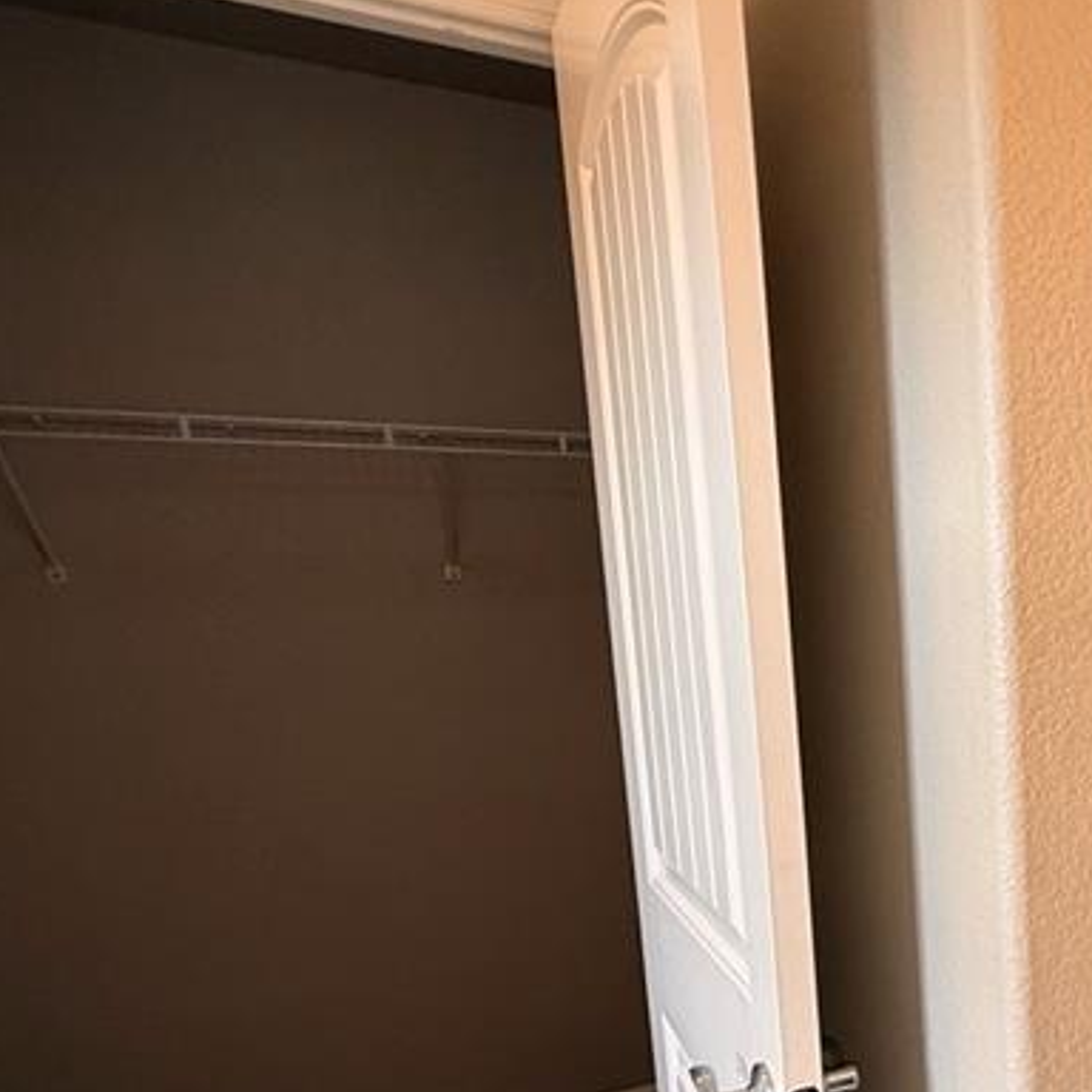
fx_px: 1178
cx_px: 1257
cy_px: 756
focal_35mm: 33
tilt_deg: -9.0
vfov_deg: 48.6
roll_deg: +0.5
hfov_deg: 38.9
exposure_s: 1/120
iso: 160
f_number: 2.2
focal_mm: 2.22
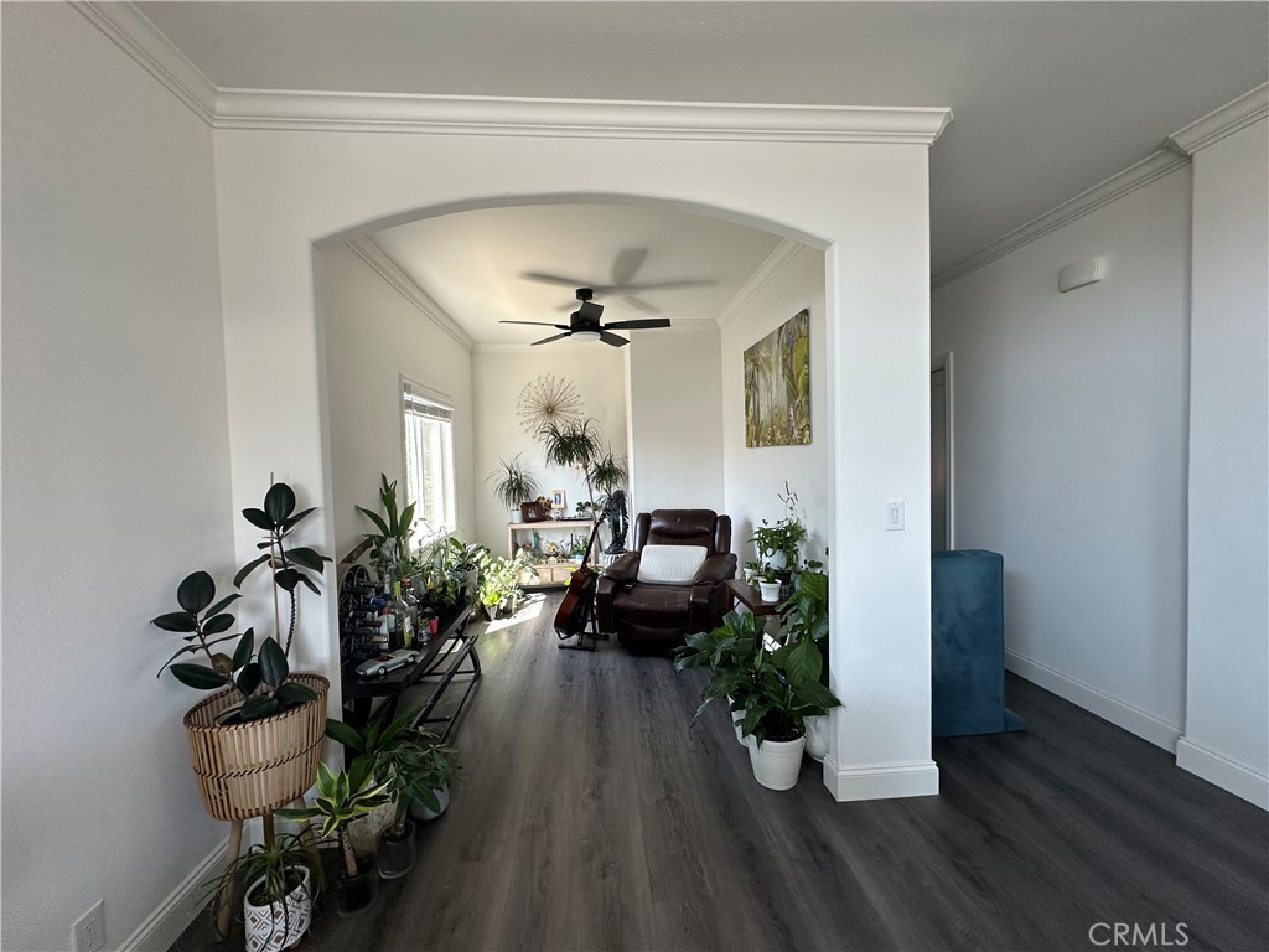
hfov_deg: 102.1
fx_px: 513
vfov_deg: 85.7
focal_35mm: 14
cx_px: 634
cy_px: 476
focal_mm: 2.22
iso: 125
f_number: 2.2
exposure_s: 1/99
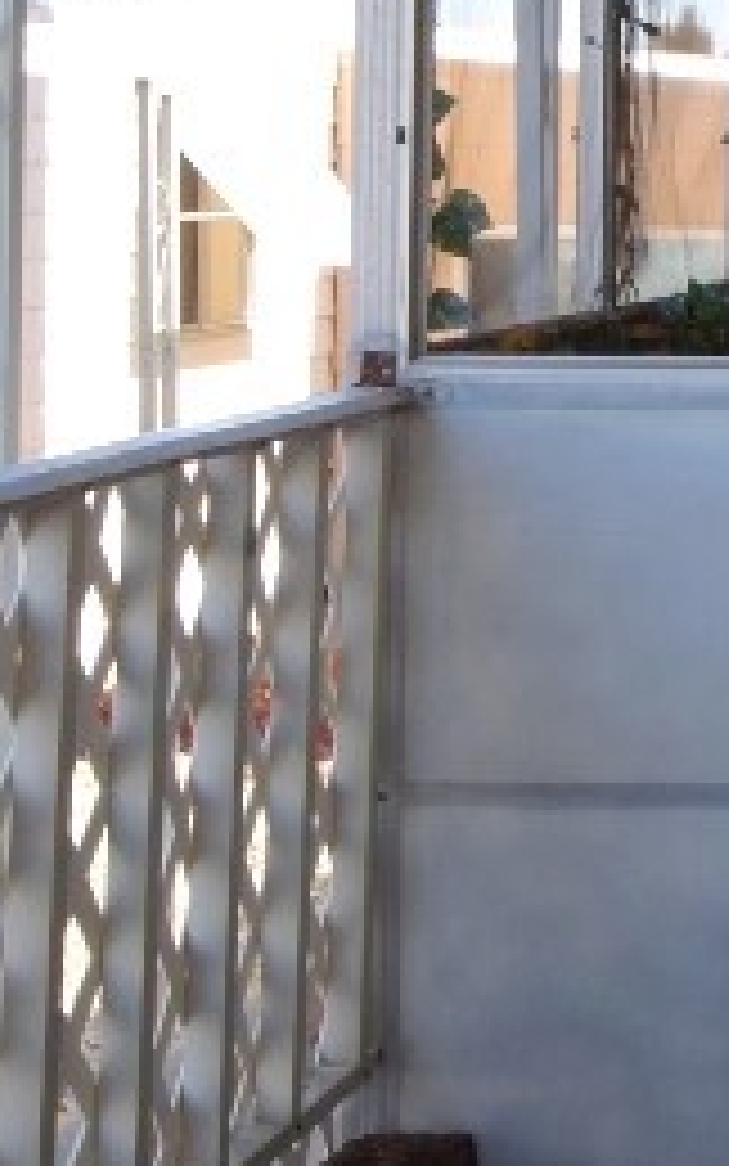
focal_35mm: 127
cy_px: 32
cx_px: 1782
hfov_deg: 9.2
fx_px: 4035
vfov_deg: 16.1
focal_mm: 21
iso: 400
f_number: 10
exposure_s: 1/250
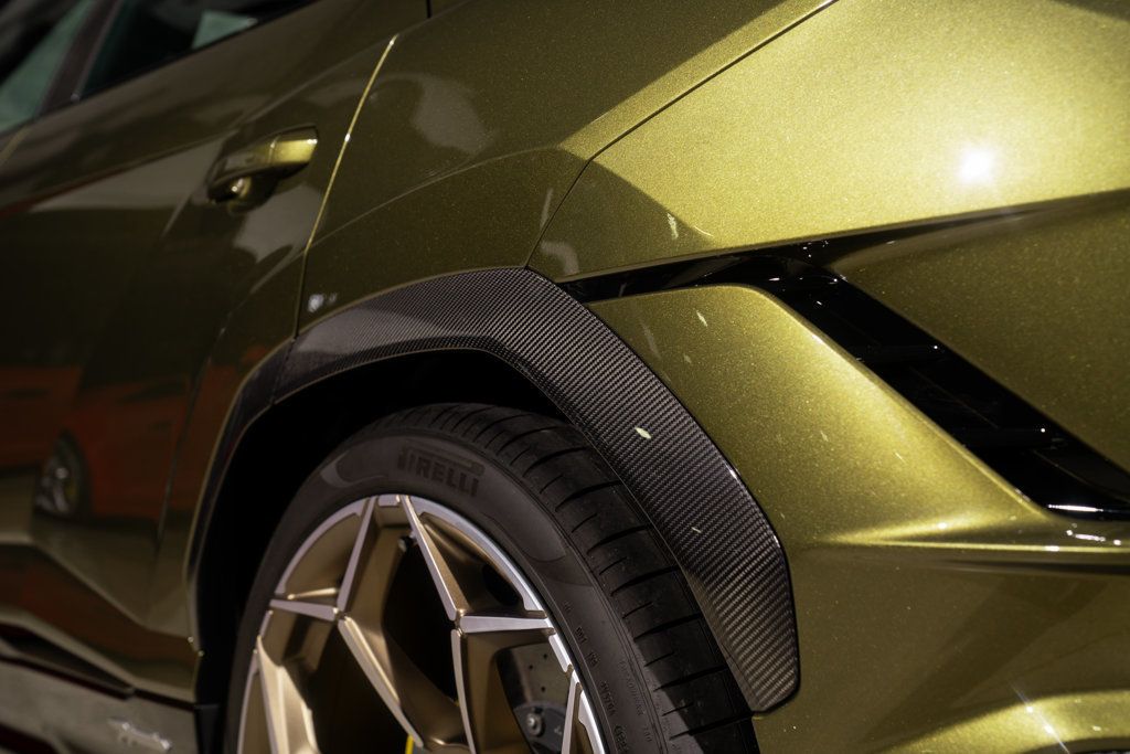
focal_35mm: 53
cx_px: 565
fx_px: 1657
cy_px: 377
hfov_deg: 37.7
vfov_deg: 25.6
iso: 160
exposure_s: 1/125
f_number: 4.5
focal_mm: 52
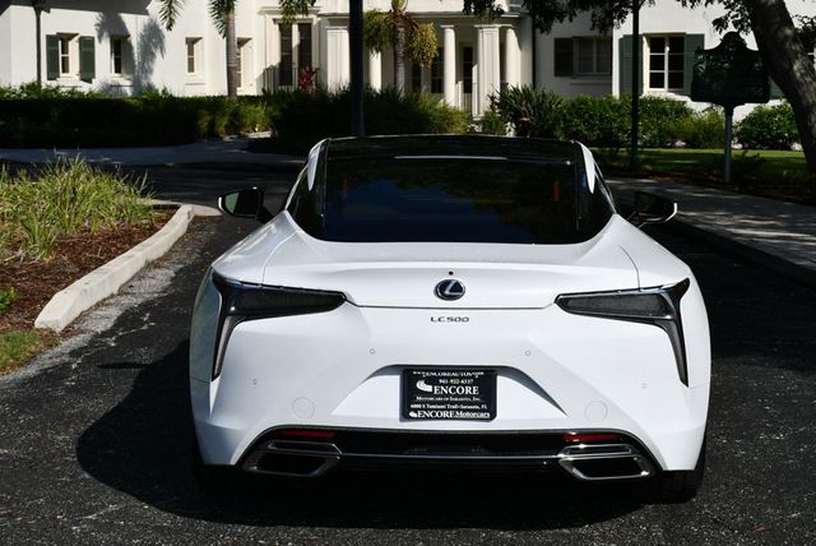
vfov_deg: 17.1
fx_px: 1815
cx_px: 408
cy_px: 273
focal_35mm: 80
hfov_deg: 25.3
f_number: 10
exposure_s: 1/400
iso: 100
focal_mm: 40
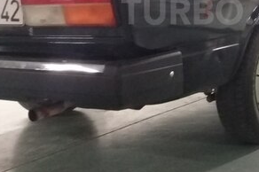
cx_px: 212
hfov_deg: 27.1
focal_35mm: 73
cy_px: 11
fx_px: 525
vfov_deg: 18.3
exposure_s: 1/17
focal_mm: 3.3
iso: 400
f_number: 2.2
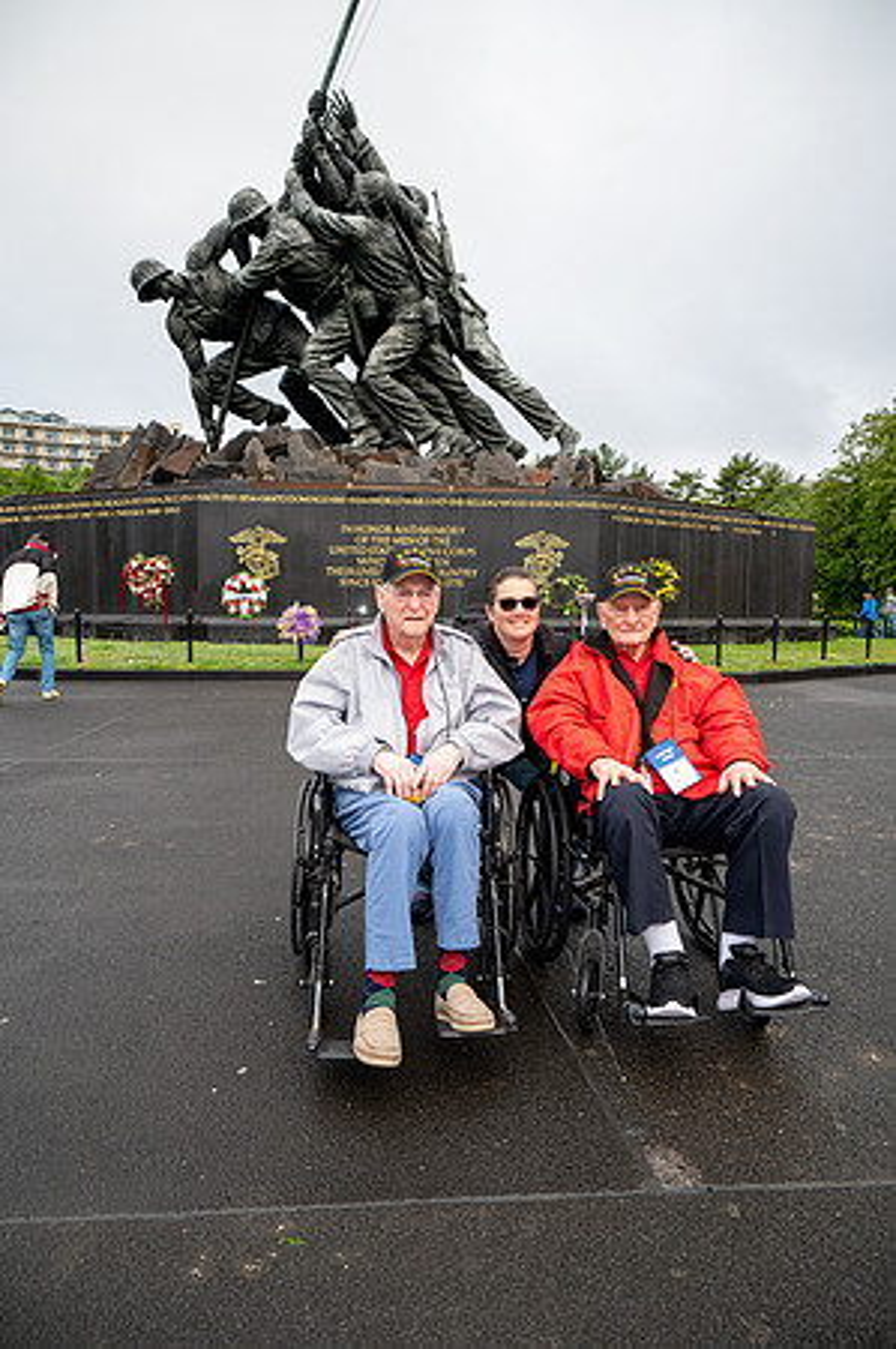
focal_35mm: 24
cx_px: 448
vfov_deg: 73.8
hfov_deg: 53.0
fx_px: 898
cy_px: 674
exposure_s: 1/100
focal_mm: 24
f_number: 6.3
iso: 320
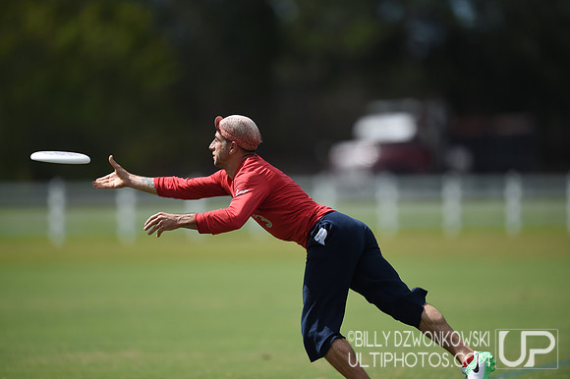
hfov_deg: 5.2
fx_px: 6329
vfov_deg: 3.4
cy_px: 190
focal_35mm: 400
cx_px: 285
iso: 200
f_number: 2.8
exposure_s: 1/5000
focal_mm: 400
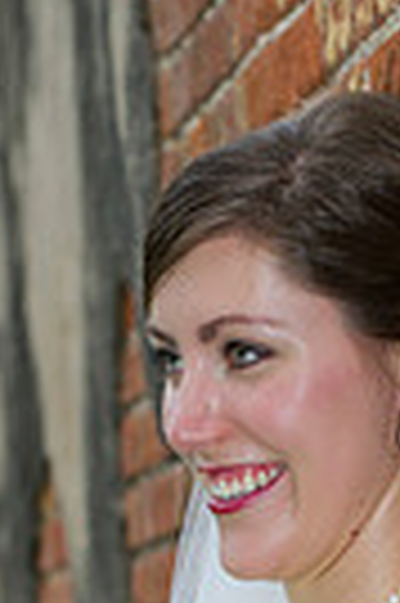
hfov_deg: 3.3
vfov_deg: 4.9
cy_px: 918
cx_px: 222
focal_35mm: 420
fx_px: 7018
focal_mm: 125
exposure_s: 1/250
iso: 400
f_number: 5.6
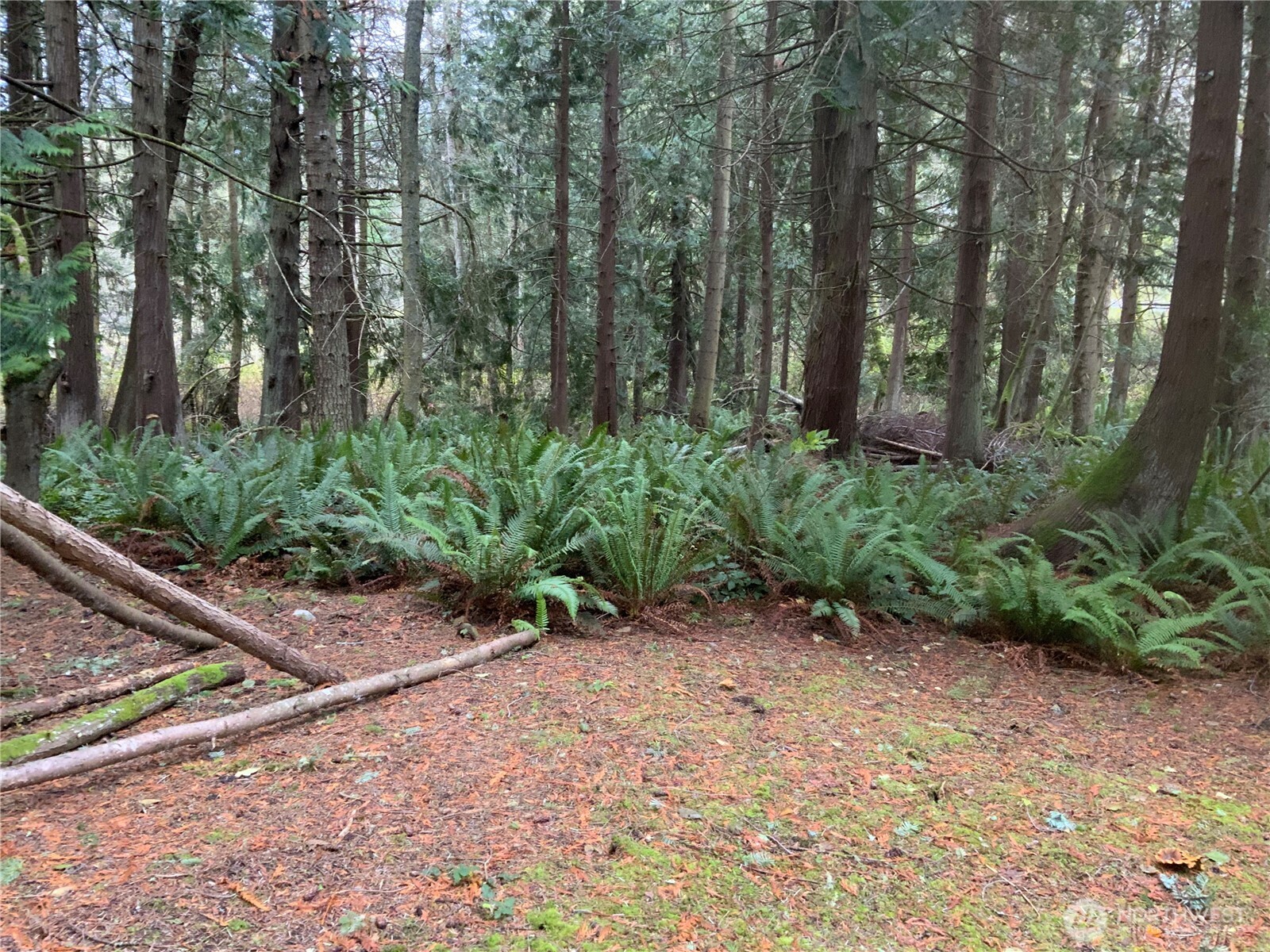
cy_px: 476
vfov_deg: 48.2
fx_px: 1064
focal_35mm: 29
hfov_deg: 61.7
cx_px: 635
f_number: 1.8
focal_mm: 3
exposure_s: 1/60
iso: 250
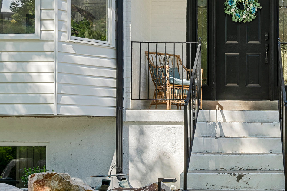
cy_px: 46
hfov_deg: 33.5
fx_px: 446
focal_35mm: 56
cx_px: 265
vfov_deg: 23.9
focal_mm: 29
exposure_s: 1/200
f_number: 9
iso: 320
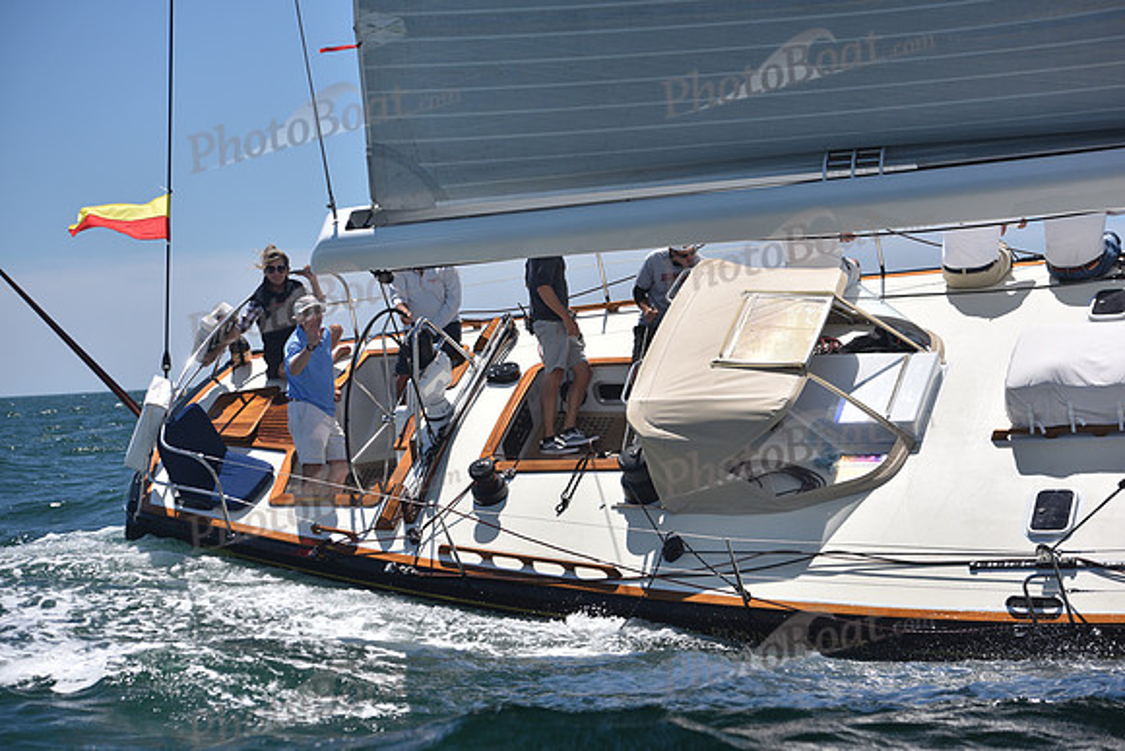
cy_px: 376
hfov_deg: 20.8
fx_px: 3063
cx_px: 562
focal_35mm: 98
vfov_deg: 14.0
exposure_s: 1/1000
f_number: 5
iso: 200
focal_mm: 98
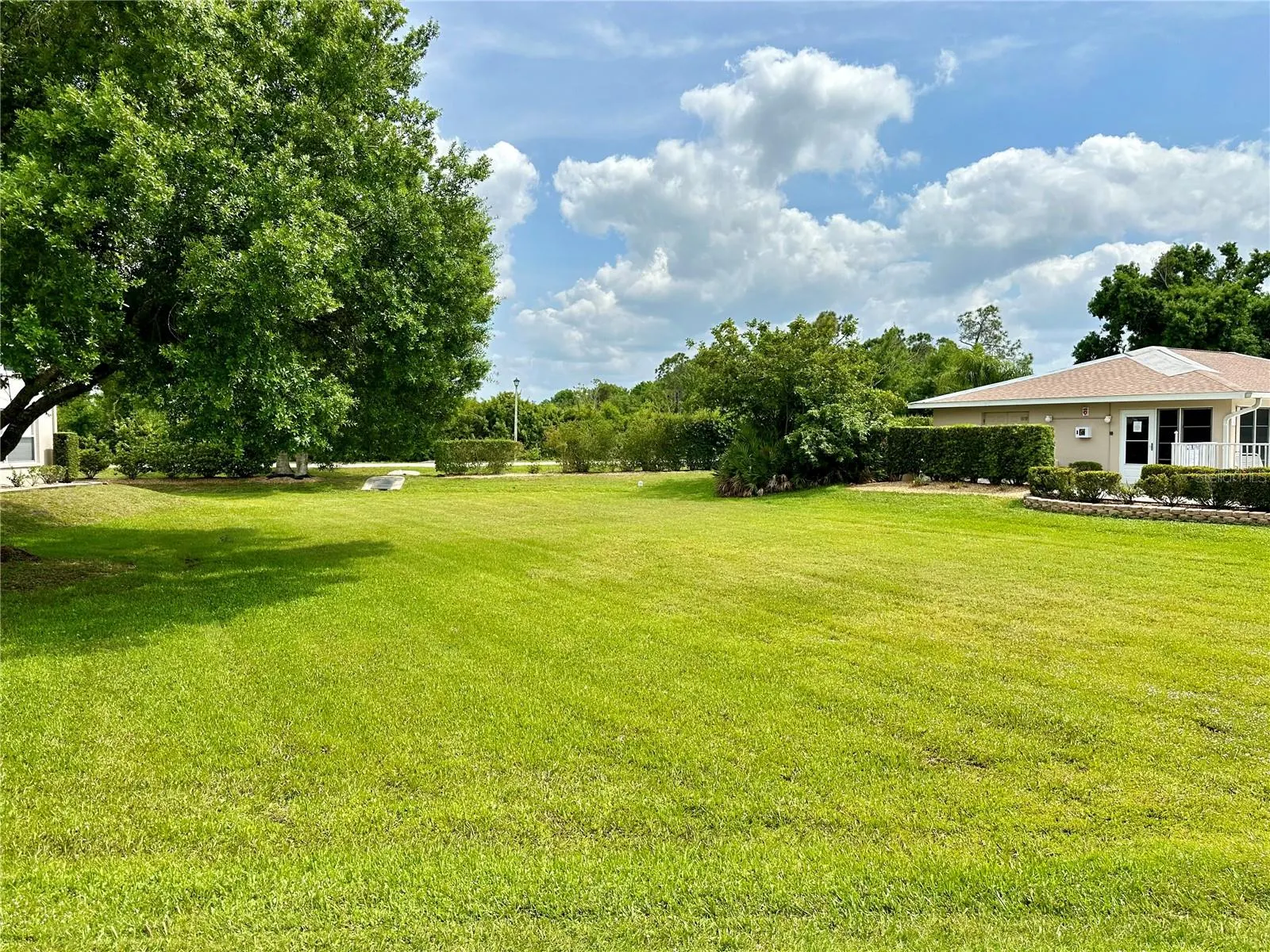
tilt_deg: -2.3
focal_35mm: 24
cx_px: 635
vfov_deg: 56.8
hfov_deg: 71.6
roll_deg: +0.2
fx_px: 881
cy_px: 476
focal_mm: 6.86
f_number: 1.78
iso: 80
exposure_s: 1/5525
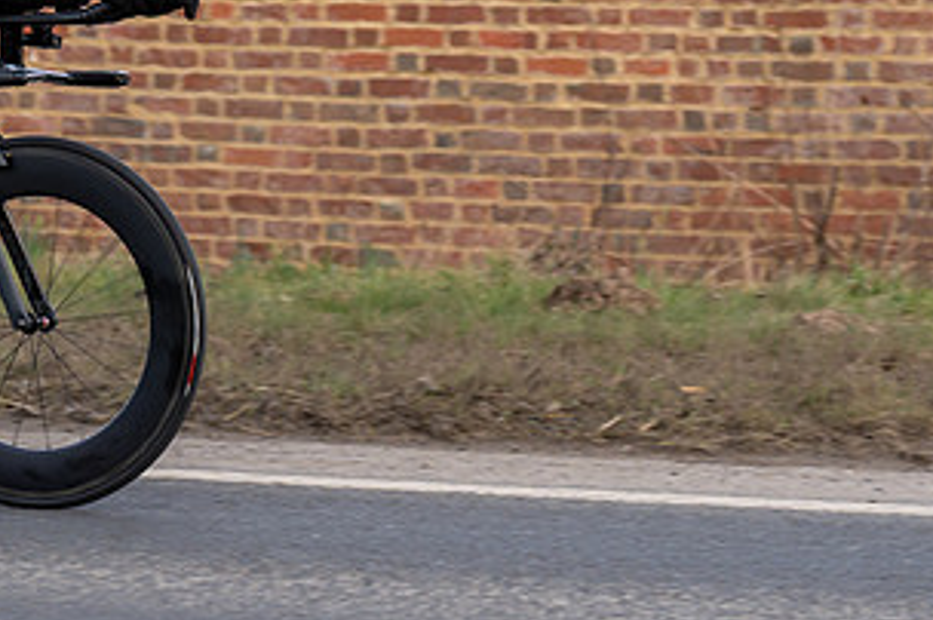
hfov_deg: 10.2
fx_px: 5178
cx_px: 33
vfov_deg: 6.8
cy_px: -22
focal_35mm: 200
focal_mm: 70
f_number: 3.5
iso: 200
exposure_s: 1/800
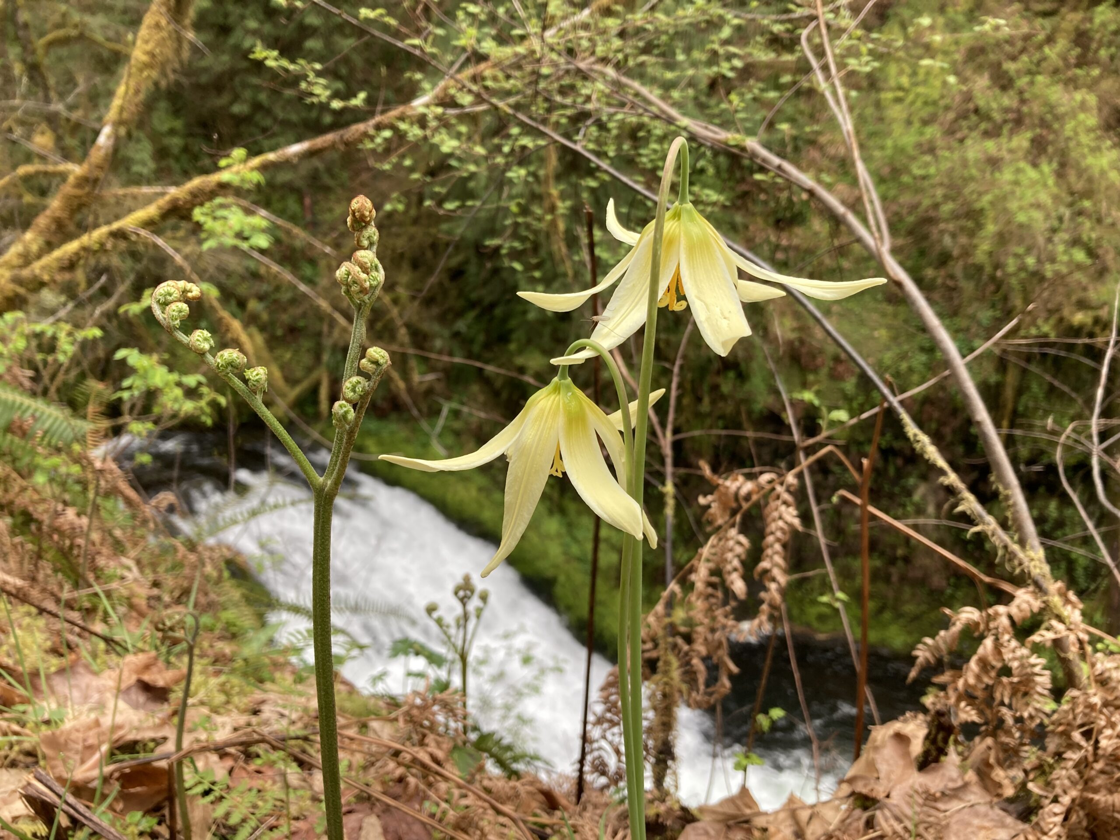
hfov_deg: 63.4
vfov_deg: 49.7
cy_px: 420
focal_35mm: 28
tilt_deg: -23.6
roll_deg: -1.6
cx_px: 560
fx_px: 906
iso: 50
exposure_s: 1/121
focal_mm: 3.99
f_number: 1.8
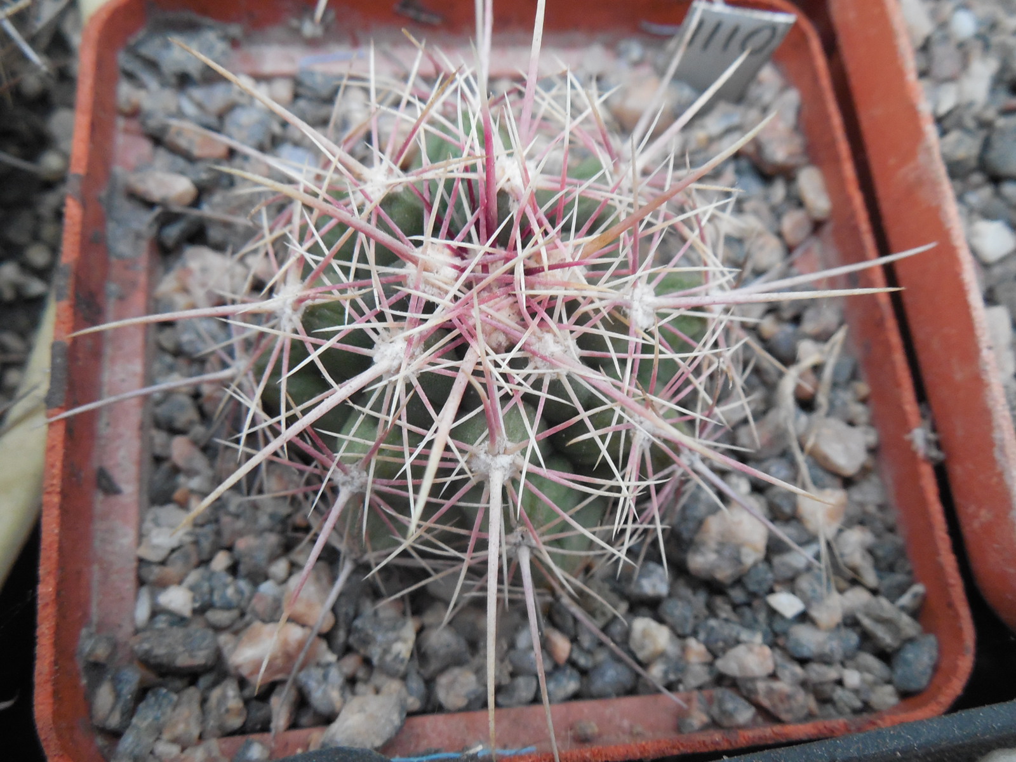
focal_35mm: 31
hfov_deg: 58.4
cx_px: 508
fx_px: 910
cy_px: 381
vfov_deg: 45.4
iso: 400
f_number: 3.6
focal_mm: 5.6
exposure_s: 1/20
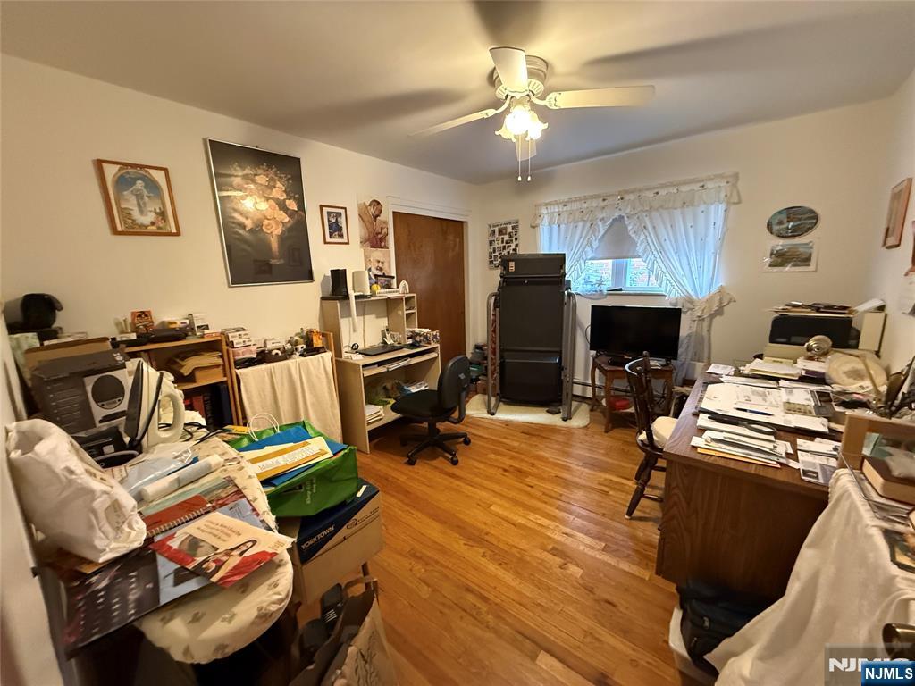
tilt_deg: -9.9
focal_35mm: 14
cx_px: 458
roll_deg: +1.6
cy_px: 343
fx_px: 370
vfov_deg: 85.7
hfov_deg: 102.1
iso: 1000
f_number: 2.2
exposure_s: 1/40
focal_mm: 2.22
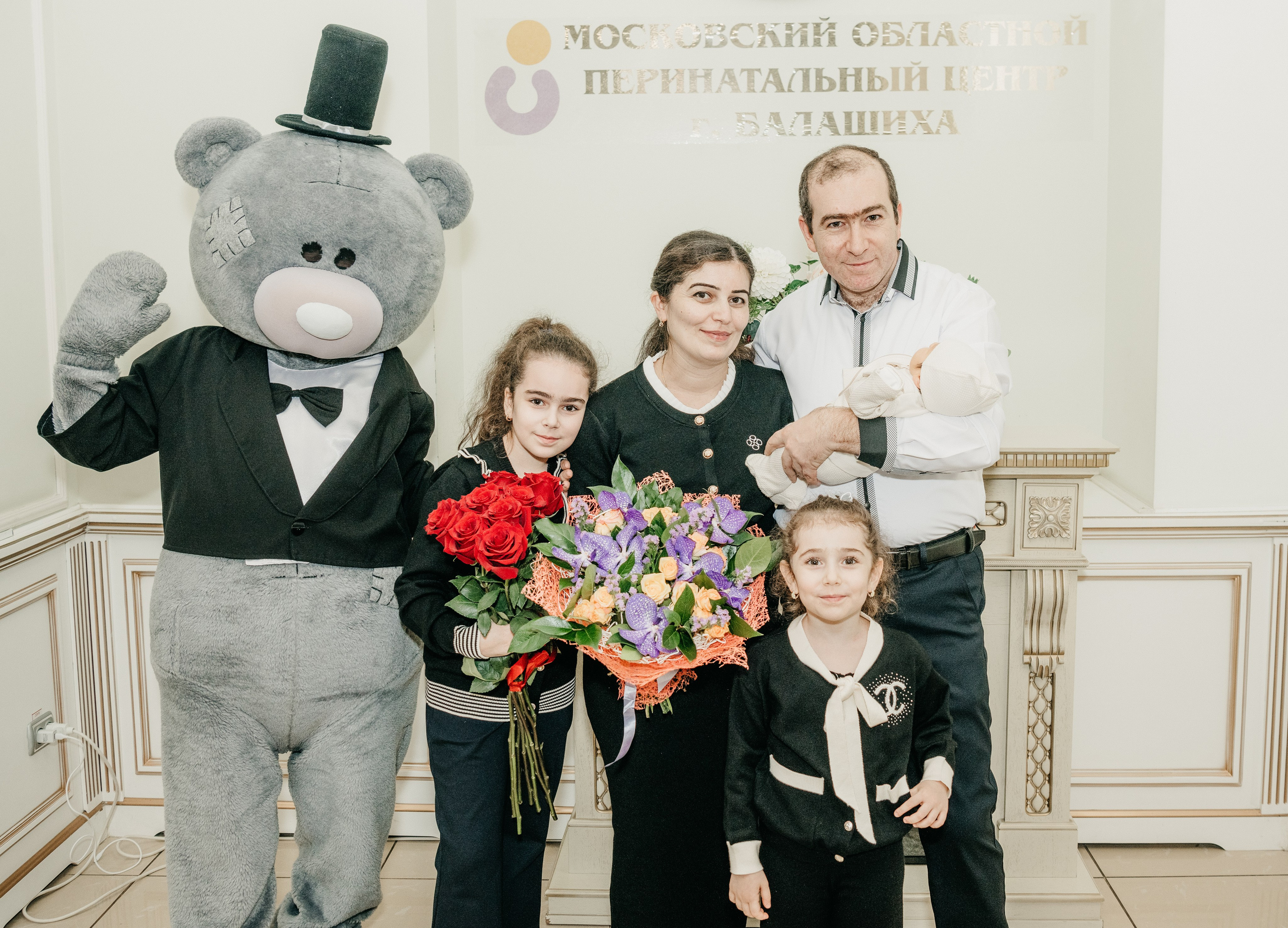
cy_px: 414
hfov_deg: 51.8
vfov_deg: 38.6
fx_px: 1324
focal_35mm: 36
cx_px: 690
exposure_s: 1/160
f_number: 4.5
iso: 320
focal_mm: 27
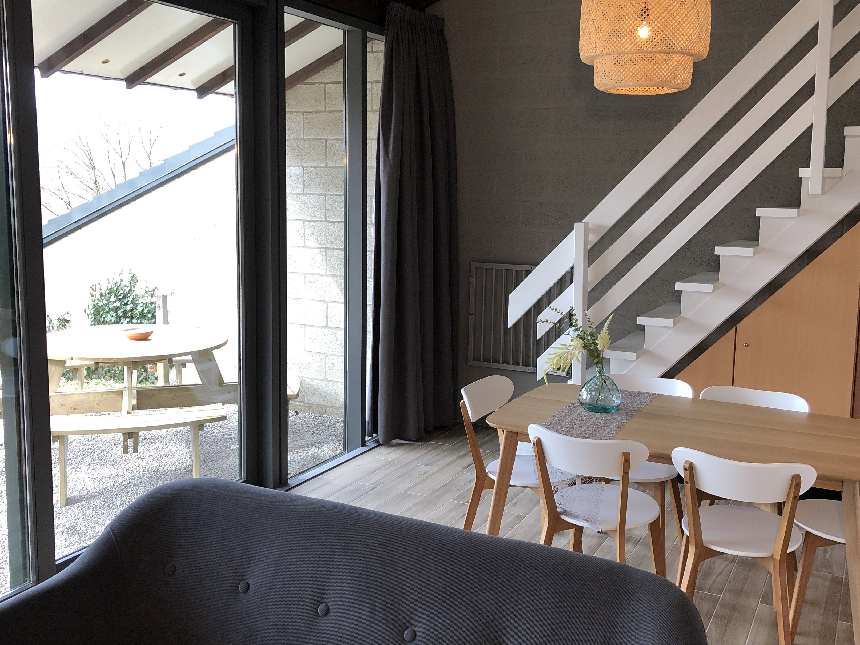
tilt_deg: -6.6
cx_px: 472
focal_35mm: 35
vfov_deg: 40.7
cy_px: 301
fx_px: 869
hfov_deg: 52.5
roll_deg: -0.6
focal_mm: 3.99
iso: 40
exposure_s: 1/100
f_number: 1.8
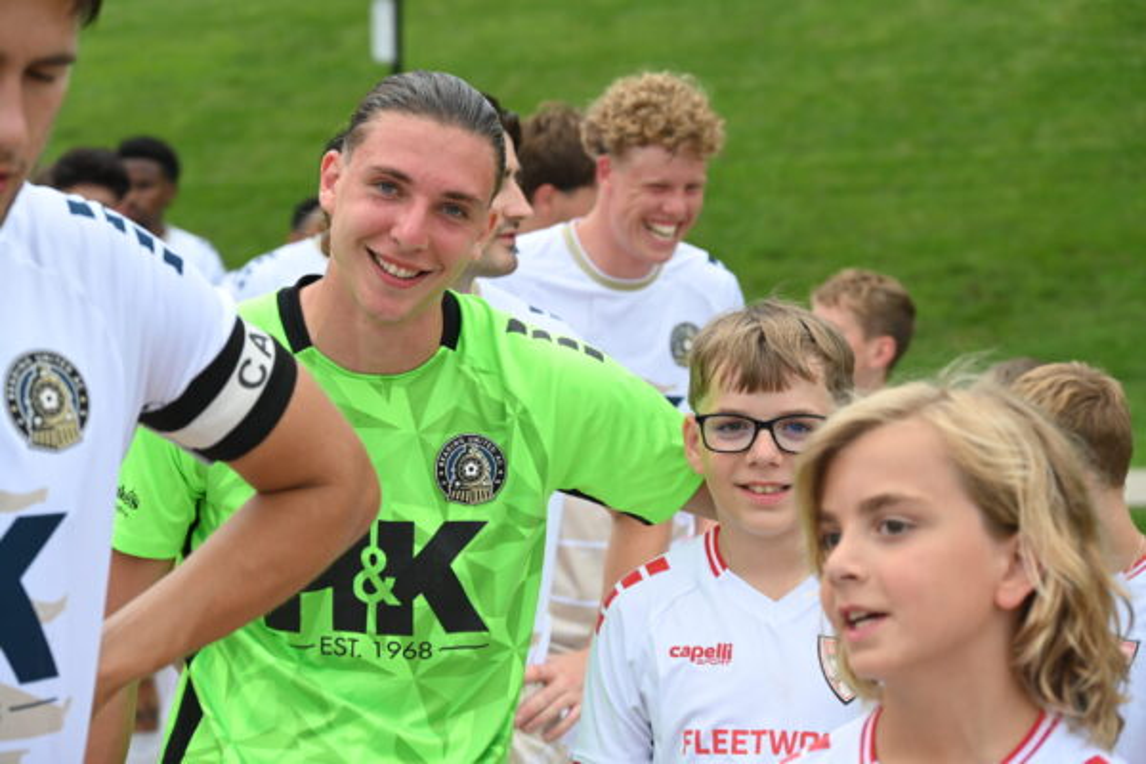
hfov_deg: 21.0
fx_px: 3088
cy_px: 382
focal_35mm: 97
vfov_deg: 14.1
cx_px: 573
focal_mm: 97
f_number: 6.3
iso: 1000
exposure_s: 1/400
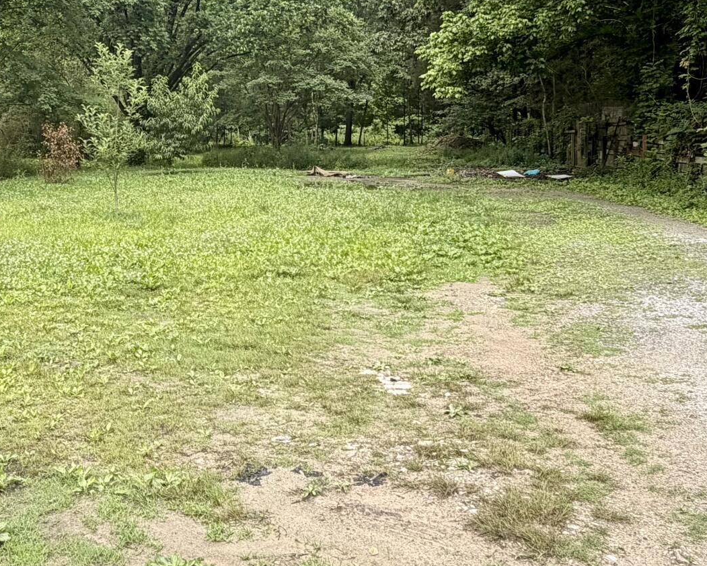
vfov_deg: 38.1
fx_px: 816
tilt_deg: -7.8
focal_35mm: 39
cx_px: 247
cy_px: 227
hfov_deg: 46.2
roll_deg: +0.4
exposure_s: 1/502
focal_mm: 2.22
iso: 50
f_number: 2.2
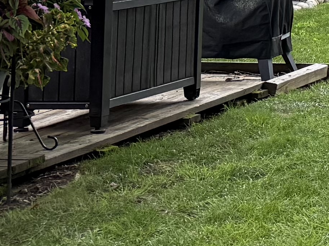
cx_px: 941
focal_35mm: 151
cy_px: -193
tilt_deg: +2.7
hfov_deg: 10.2
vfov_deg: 9.4
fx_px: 1435
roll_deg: -1.8
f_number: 1.78
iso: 100
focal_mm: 6.76
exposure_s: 1/715
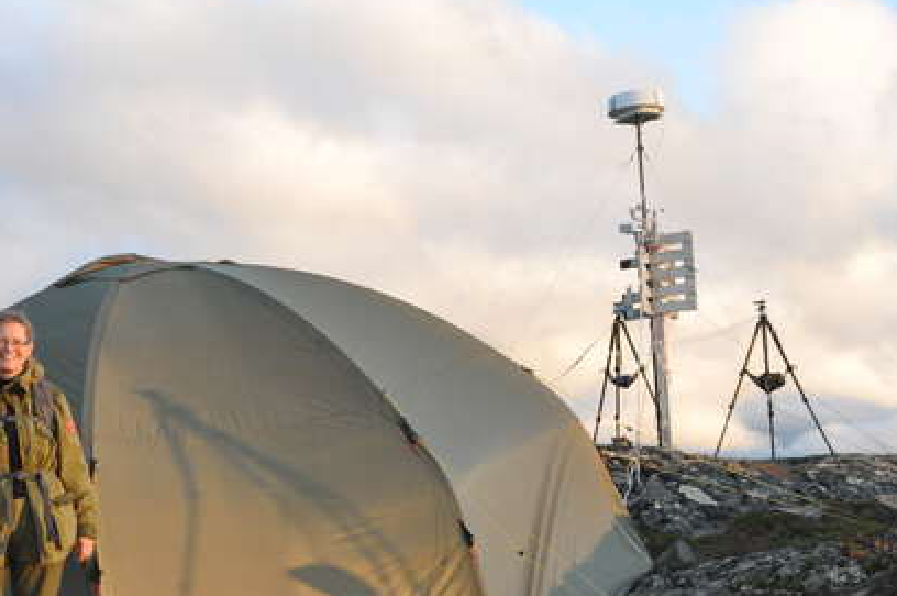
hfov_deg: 27.9
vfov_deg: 18.9
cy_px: 396
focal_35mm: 72
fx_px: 1786
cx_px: 266
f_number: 10
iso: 3200
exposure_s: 1/400
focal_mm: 31
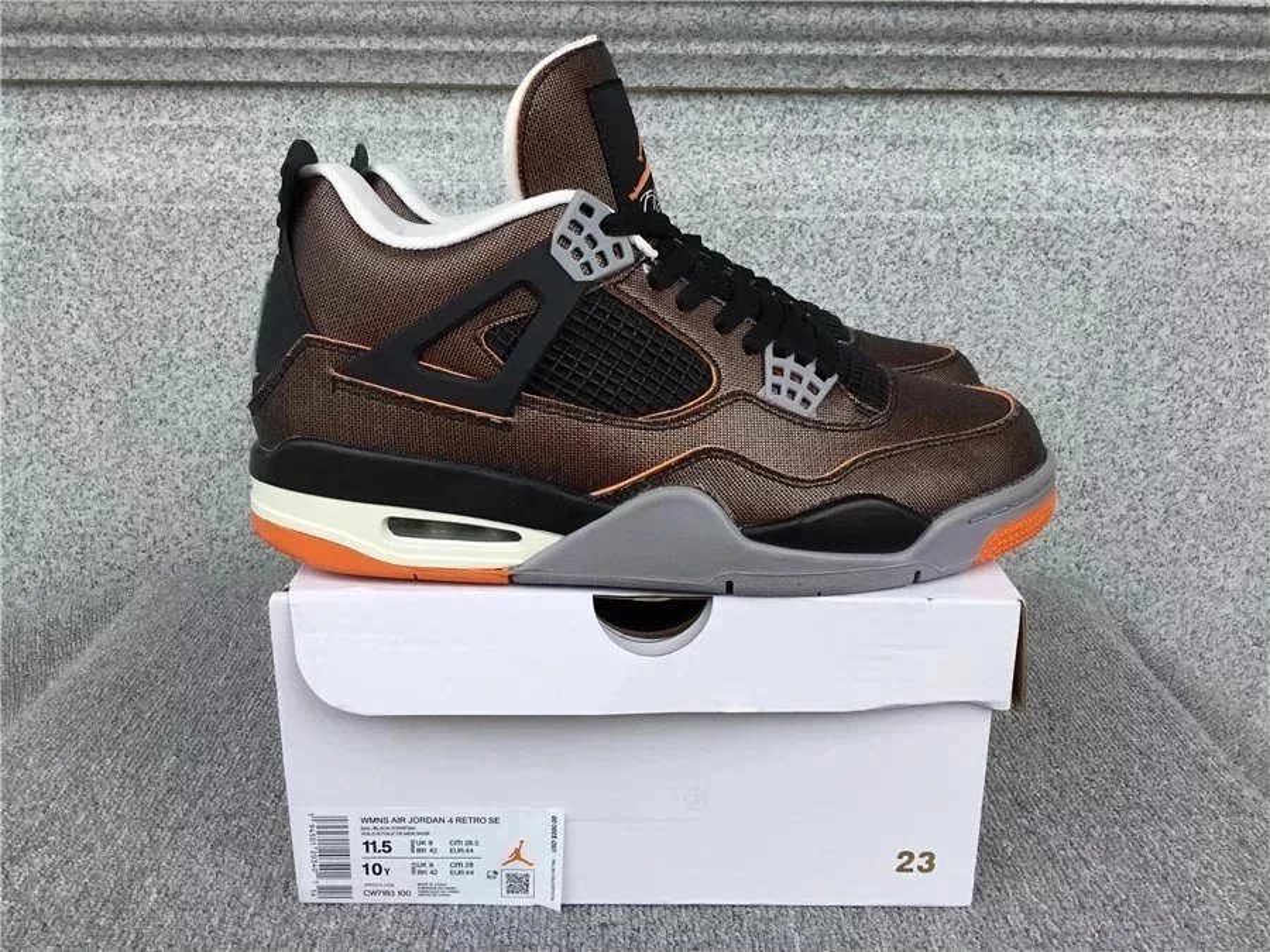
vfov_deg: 45.4
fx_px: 1137
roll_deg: +0.0
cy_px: 476
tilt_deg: -17.9
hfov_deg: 58.4
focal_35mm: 31
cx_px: 635
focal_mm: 3.3
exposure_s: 1/536
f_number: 2.4
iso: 25
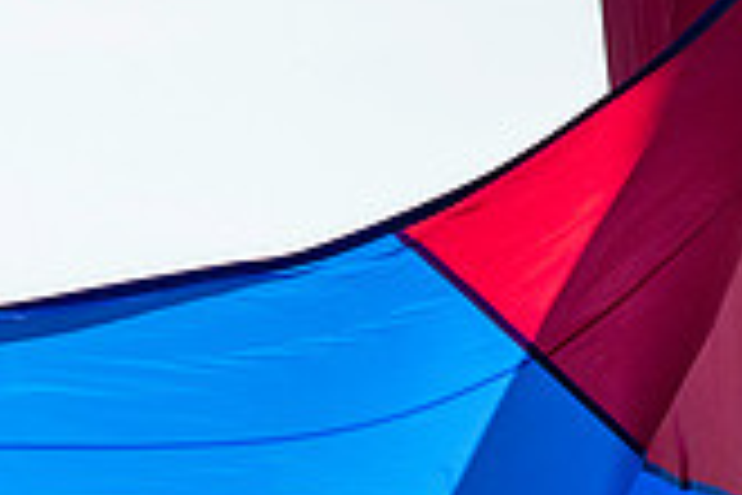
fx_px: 33284
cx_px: 40
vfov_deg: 0.9
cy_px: 839
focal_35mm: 1615
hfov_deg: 1.3
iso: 320
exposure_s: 1/3200
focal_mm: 300
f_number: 5
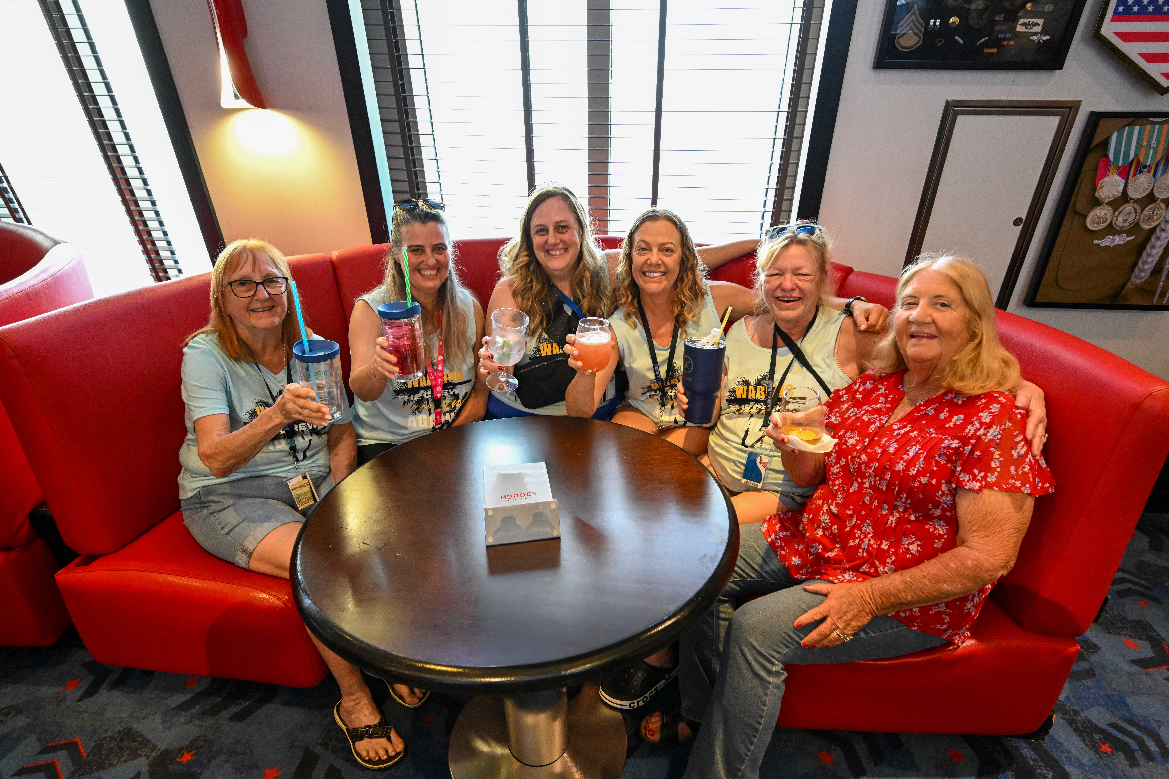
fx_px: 633
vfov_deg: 63.2
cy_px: 390
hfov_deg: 85.4
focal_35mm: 20
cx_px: 584
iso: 7200
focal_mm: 19.5
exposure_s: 1/160
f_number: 4
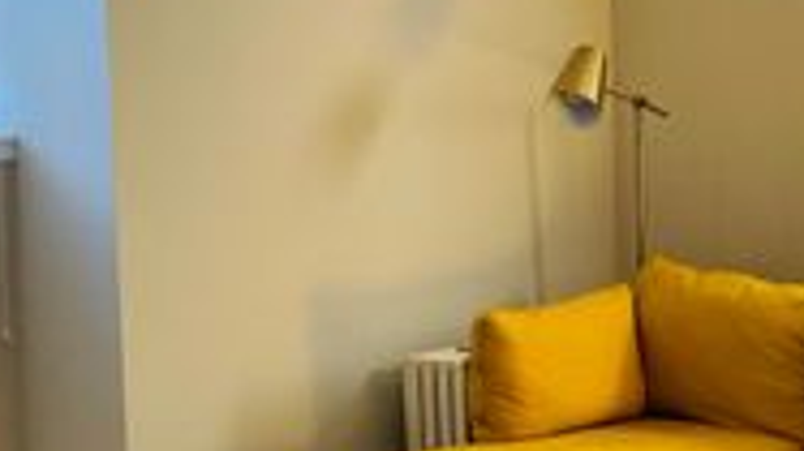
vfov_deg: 13.3
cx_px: 817
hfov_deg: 22.5
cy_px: 150
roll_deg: +2.0
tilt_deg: -2.9
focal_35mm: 91
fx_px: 1939
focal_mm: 4.2
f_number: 1.6
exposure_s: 1/120
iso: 80
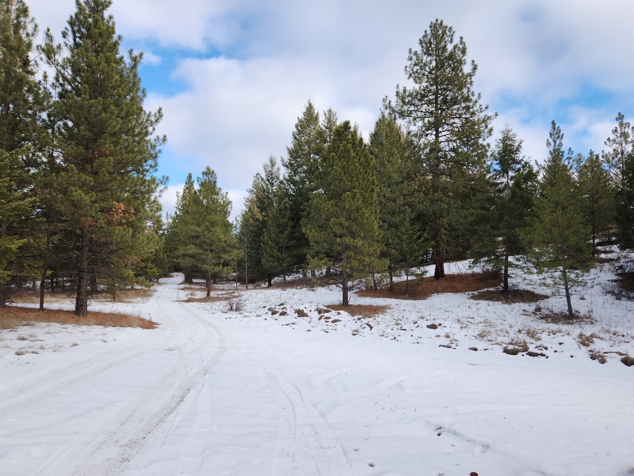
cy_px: 264
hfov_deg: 67.3
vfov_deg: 53.0
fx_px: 476
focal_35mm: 26
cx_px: 328
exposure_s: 1/742
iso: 20
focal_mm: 5.4
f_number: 1.8
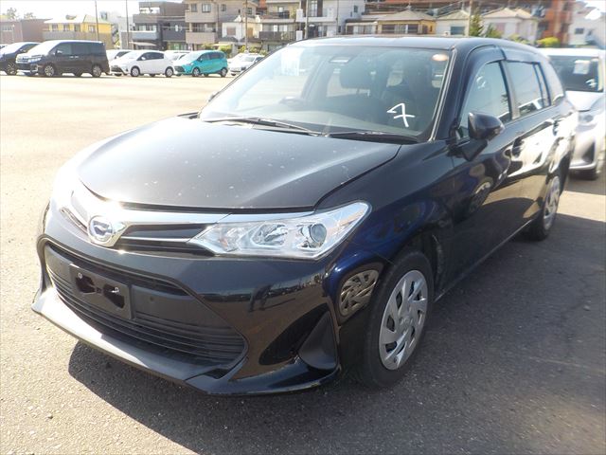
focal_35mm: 30
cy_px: 228
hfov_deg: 60.0
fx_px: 525
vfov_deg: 46.8
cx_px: 303
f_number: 3.3
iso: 125
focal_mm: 4.1
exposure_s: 1/320
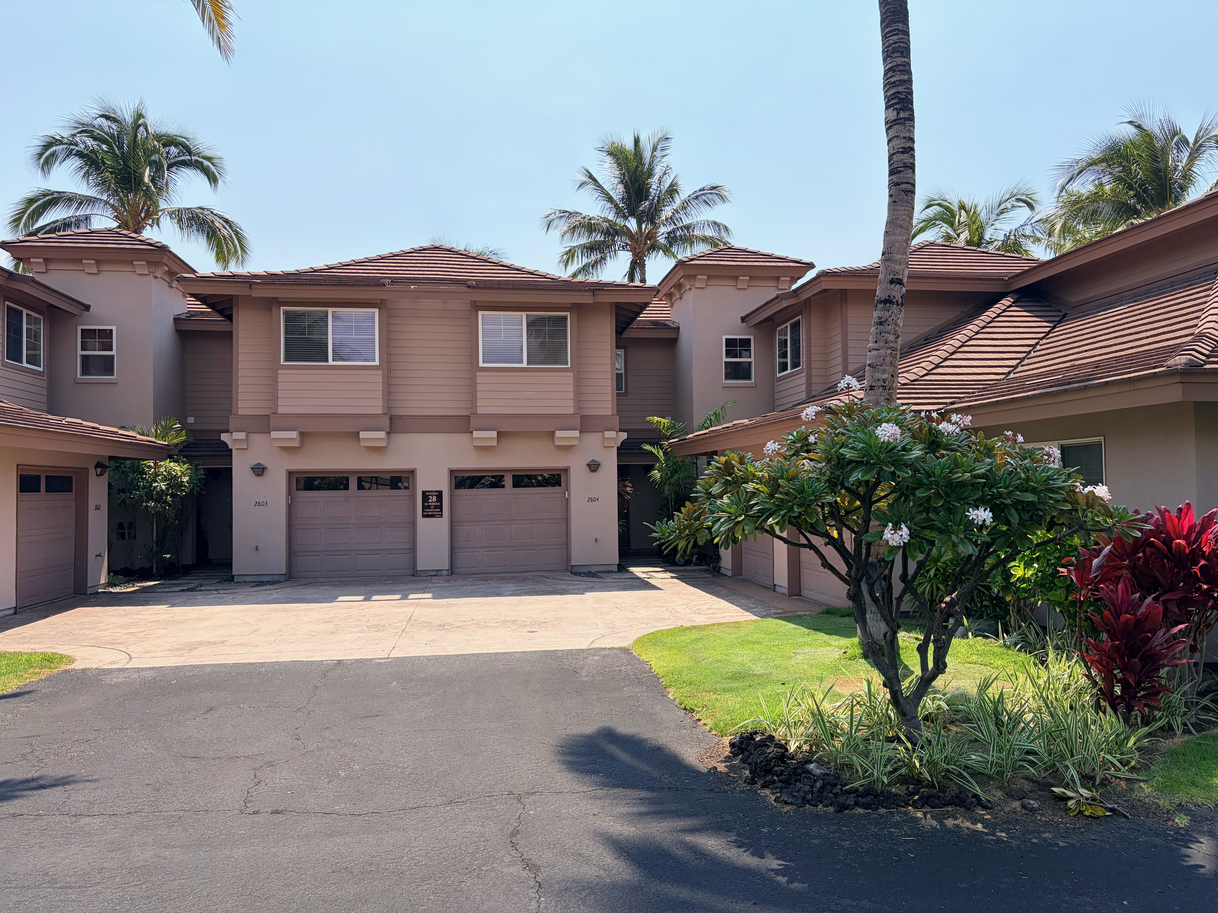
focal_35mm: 26
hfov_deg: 67.3
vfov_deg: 53.1
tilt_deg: +5.6
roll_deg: +1.6
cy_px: 456
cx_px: 609
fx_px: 915
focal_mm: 5.96
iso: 50
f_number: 1.6
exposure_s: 1/4065
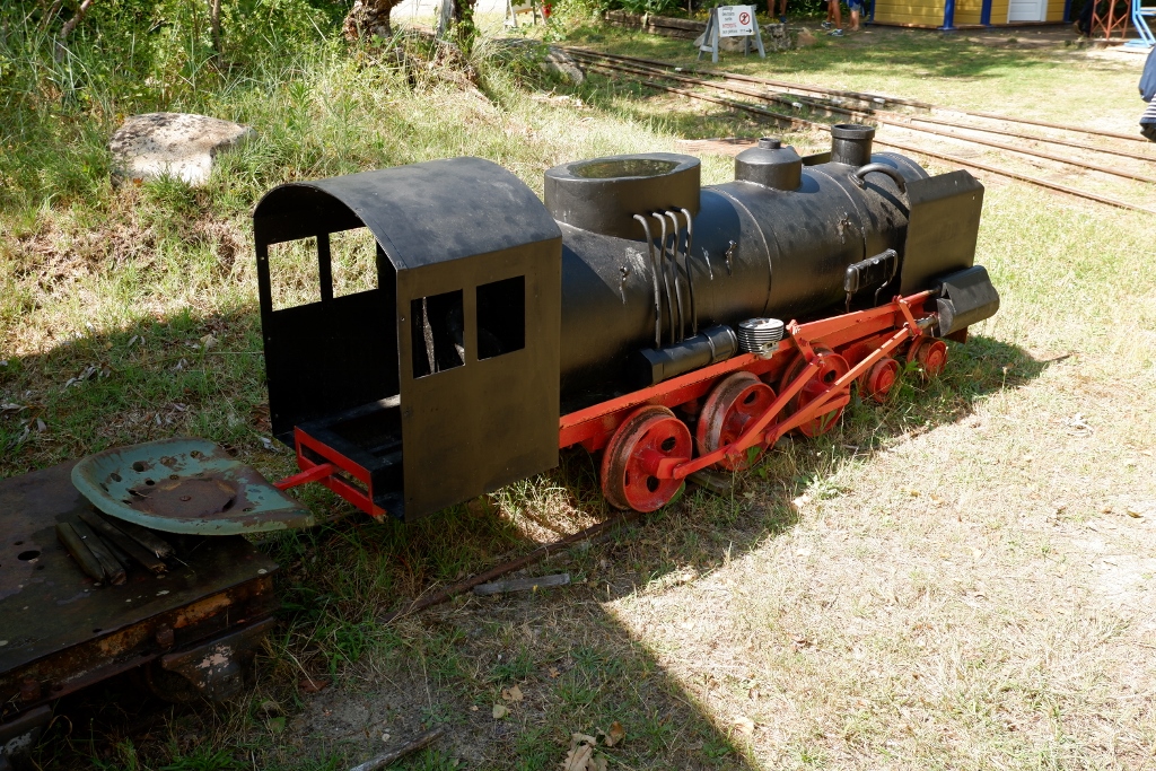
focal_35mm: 35
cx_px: 578
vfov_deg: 37.9
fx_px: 1124
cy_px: 386
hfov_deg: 54.4
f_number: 6.4
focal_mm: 23.5
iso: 200
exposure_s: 1/160
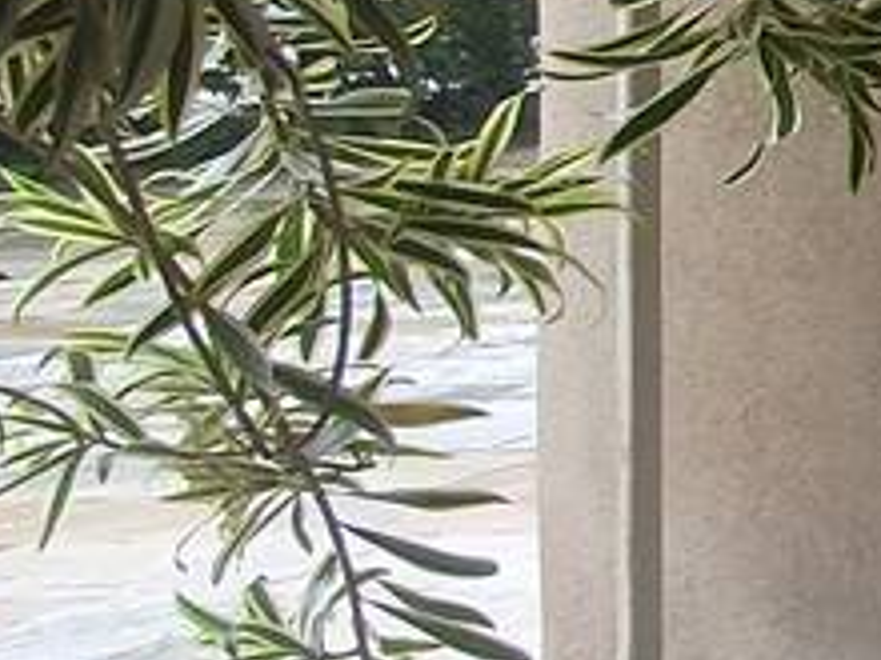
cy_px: -140
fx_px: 2163
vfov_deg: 16.6
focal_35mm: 85
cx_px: 2575
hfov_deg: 11.9
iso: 64
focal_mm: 1.8
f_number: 2.2
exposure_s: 1/120
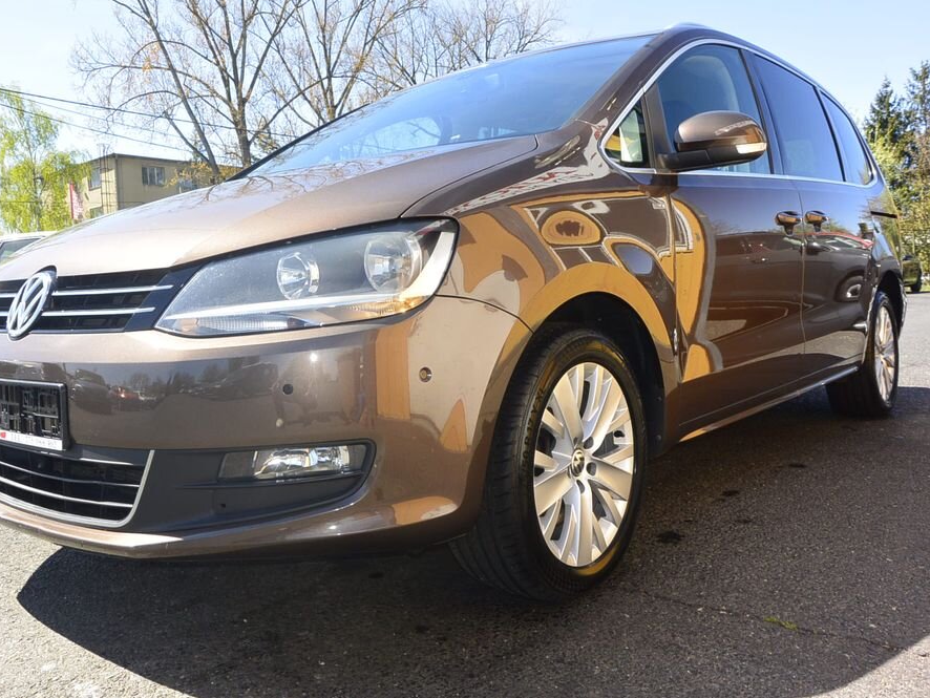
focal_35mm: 30
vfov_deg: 46.8
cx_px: 427
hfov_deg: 59.9
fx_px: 806
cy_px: 342
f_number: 5.6
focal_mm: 10
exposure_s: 1/250
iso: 160
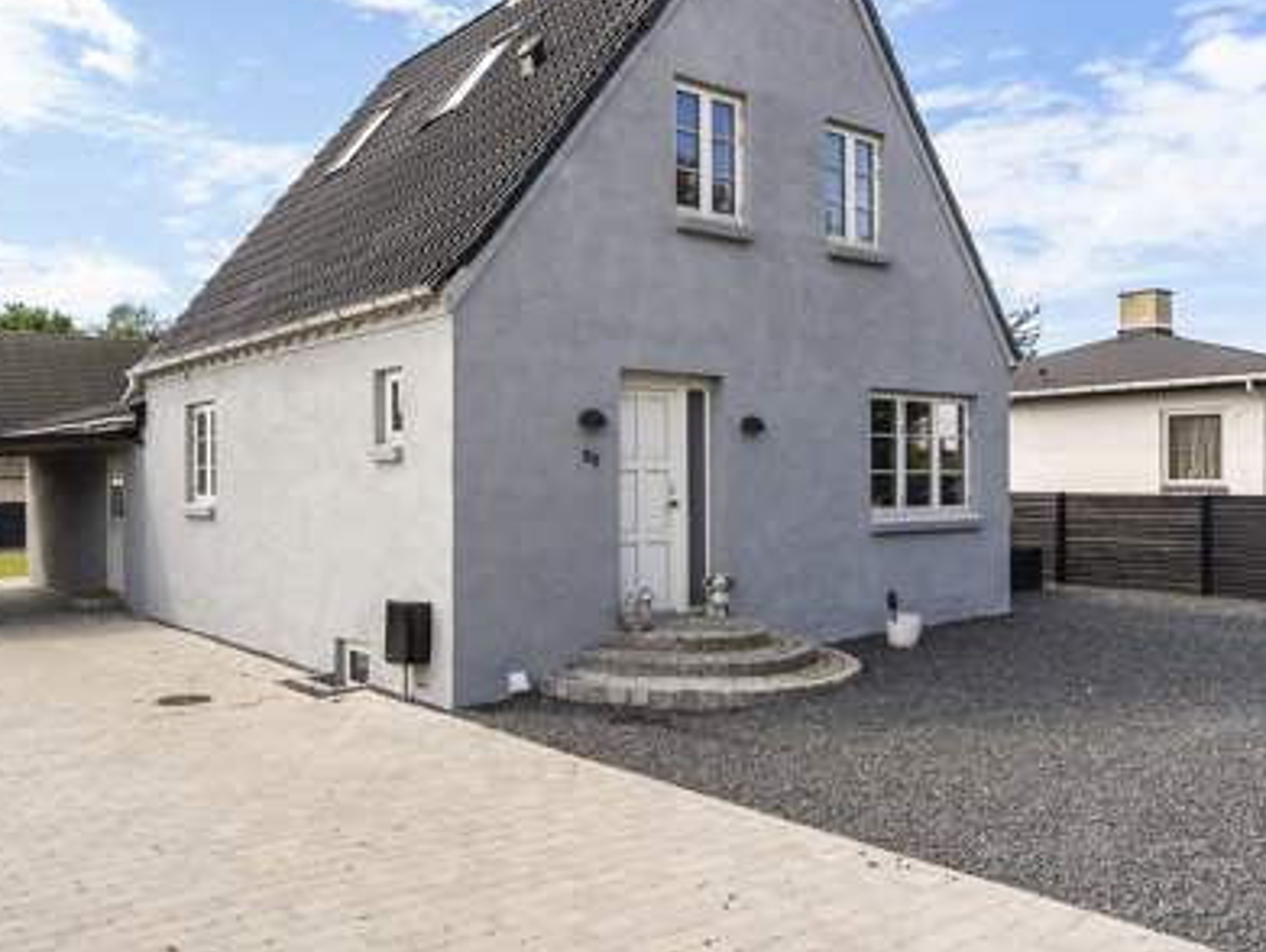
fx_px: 1025
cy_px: 314
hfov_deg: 62.6
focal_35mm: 28
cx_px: 482
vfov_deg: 48.9
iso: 200
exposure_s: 1/200
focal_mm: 19
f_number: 8
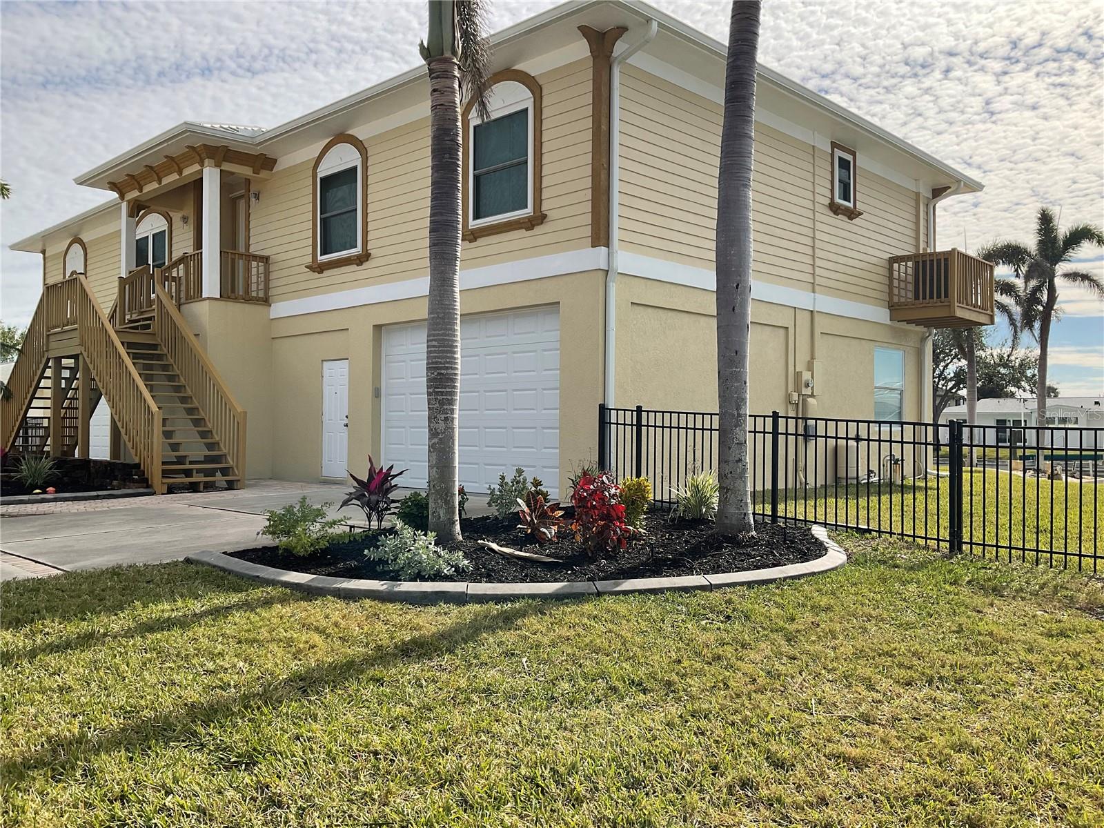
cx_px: 552
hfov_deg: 61.7
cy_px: 414
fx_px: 925
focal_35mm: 29
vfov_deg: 48.2
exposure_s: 1/2427
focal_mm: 3
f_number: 1.8
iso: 16
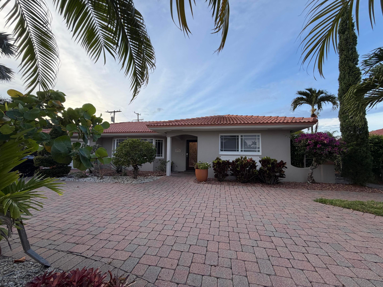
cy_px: 144
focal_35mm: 14
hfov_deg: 102.1
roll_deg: -0.7
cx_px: 192
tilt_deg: +4.3
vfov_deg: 85.7
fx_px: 155
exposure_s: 1/502
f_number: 2.2
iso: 40
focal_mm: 2.22
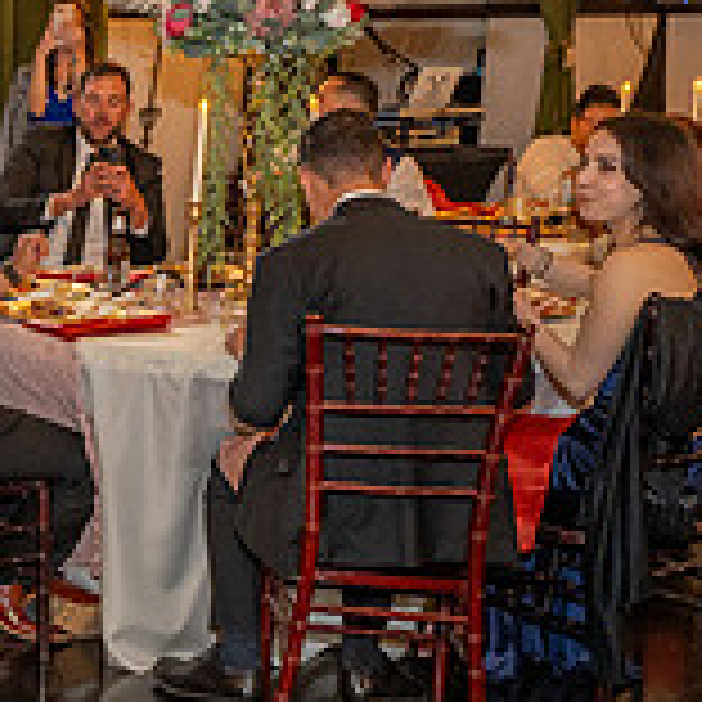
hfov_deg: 19.5
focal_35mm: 76
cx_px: -387
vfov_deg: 22.8
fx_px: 1744
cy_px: 335
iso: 1600
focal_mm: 24
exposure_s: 1/160
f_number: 2.8
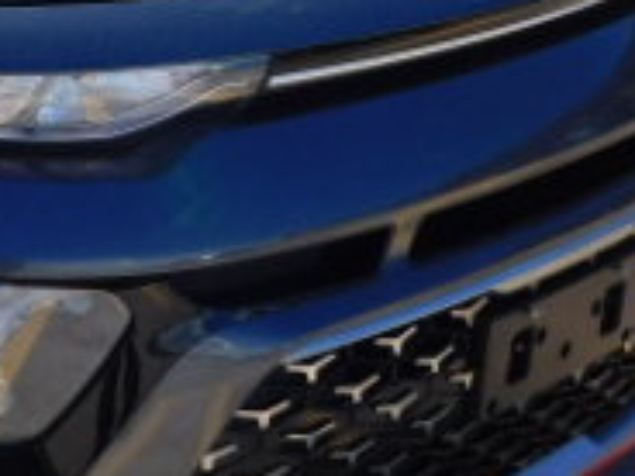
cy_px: 21
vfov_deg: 18.1
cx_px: -79
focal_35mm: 80
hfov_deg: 22.9
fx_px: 1468
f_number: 3
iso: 125
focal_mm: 4
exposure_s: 1/1000
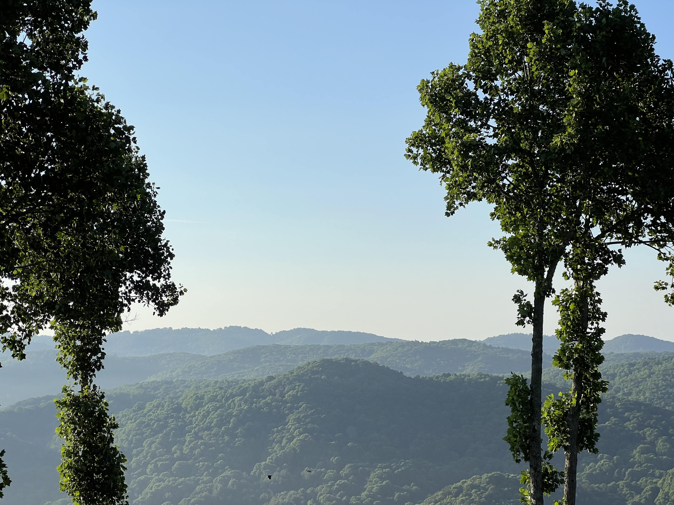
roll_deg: +0.0
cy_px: 252
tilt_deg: +4.1
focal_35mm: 77
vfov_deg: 19.1
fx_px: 1499
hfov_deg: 25.3
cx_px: 337
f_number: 2.8
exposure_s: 1/943
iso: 32
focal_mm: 9
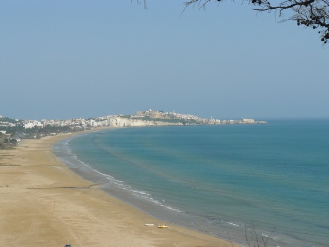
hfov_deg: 27.0
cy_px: 124
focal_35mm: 72
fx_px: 684
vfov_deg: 20.4
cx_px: 164
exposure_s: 1/500
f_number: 6.3
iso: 100
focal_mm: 12
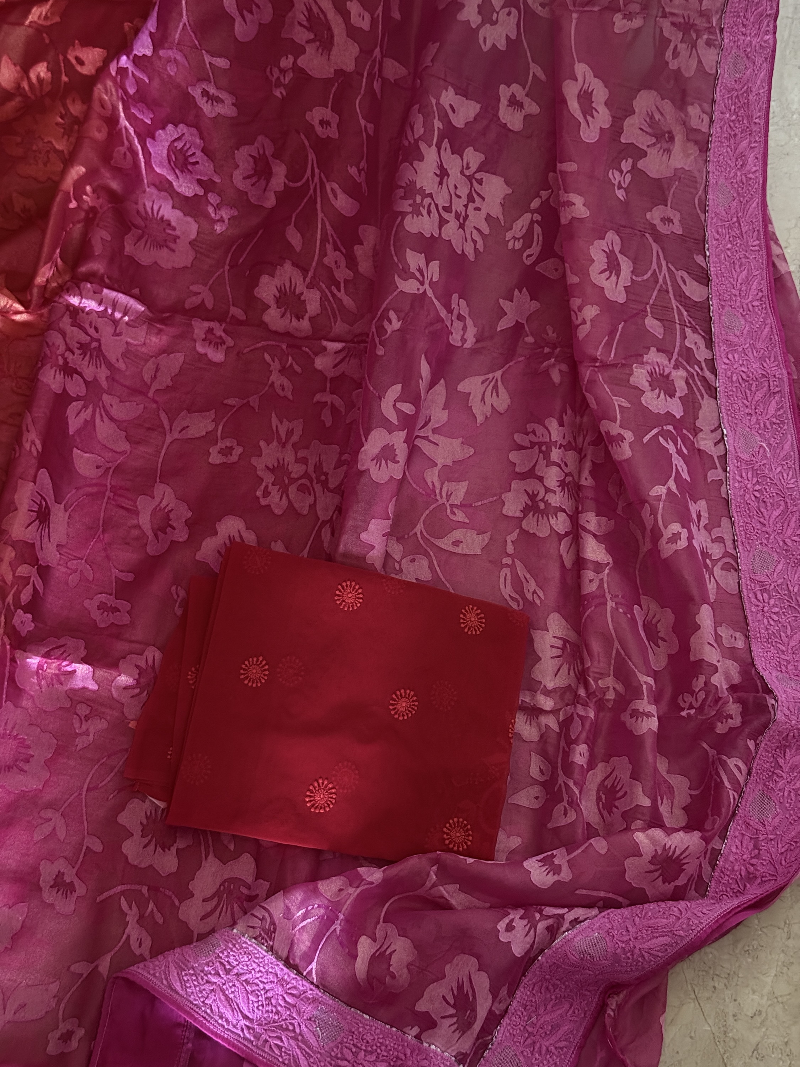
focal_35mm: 48
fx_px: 1479
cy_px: 534
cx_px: 400
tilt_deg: -67.8
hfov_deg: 30.3
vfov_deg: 39.7
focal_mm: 6.76
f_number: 1.78
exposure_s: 1/36
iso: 500
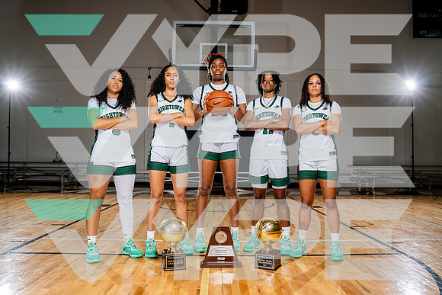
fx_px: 356
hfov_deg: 63.6
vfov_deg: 45.0
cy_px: 148
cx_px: 221
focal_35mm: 29
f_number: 5.6
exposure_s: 1/250
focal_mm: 29
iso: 200
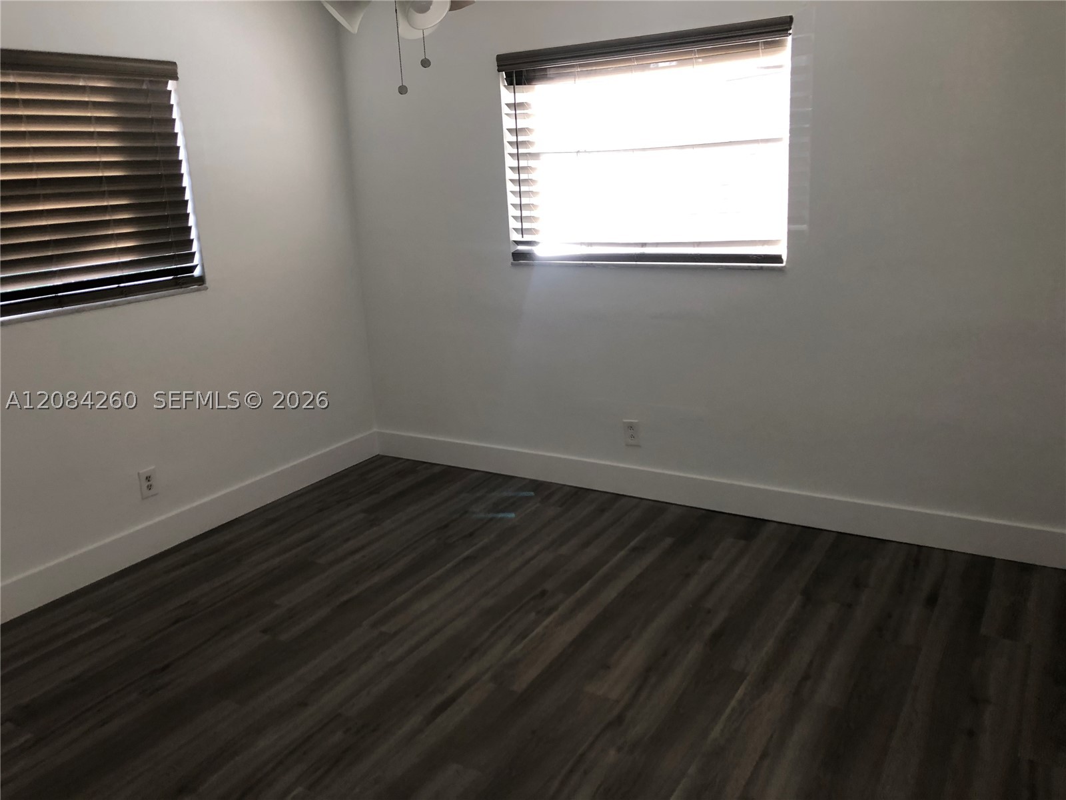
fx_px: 862
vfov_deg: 49.7
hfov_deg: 63.4
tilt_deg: -14.8
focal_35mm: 28
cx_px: 533
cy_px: 400
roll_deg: +3.1
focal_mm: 3.99
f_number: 1.8
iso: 32
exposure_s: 1/30
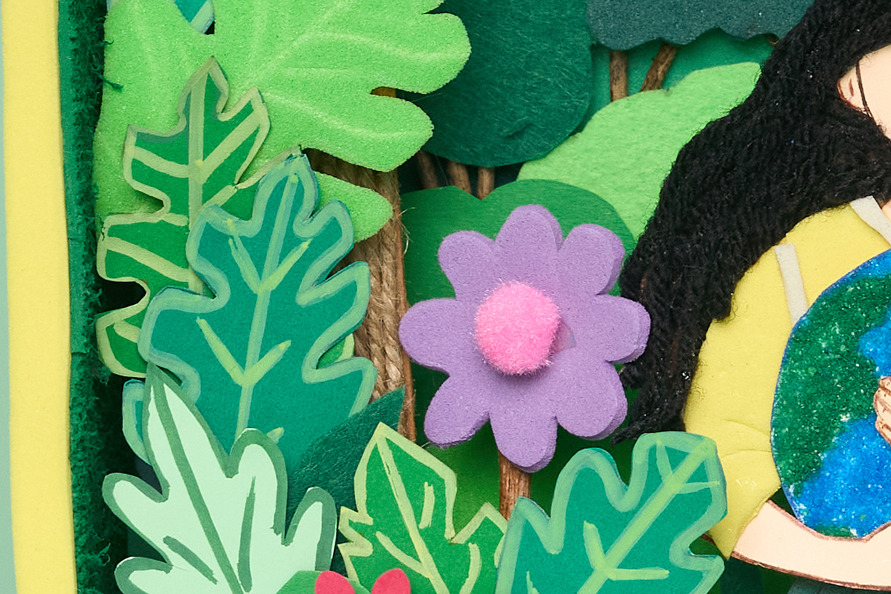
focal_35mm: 335
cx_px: 883
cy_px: -214
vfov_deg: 4.1
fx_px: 8291
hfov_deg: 6.1
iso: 800
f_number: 7.1
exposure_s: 1/80
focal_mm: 70
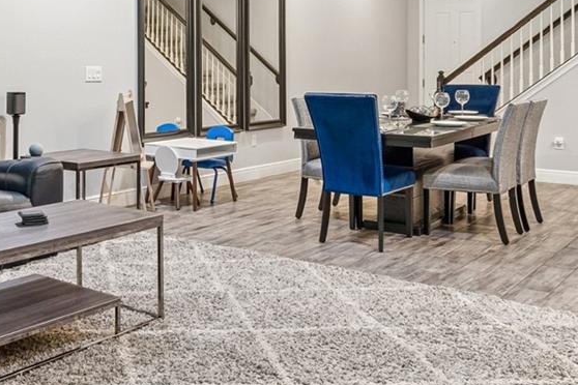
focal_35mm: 43
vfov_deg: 30.1
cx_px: 205
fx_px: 690
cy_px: 56
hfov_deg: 44.9
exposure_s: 1.6
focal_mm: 10
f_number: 7.1
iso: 100
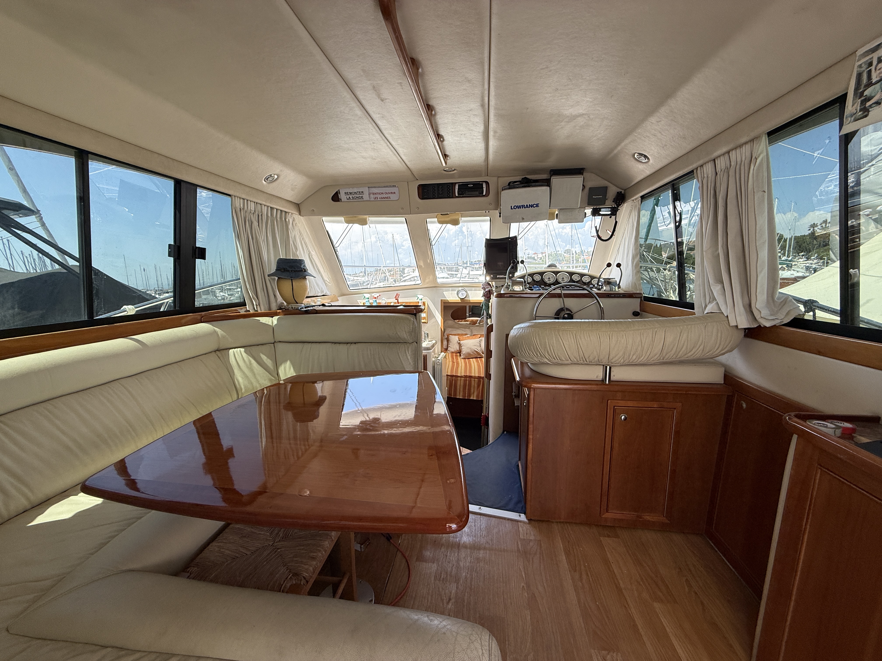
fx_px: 357
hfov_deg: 102.1
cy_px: 330
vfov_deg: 85.7
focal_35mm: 14
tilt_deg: -7.8
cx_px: 441
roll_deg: +0.9
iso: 64
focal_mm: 2.22
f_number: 2.2
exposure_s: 1/244
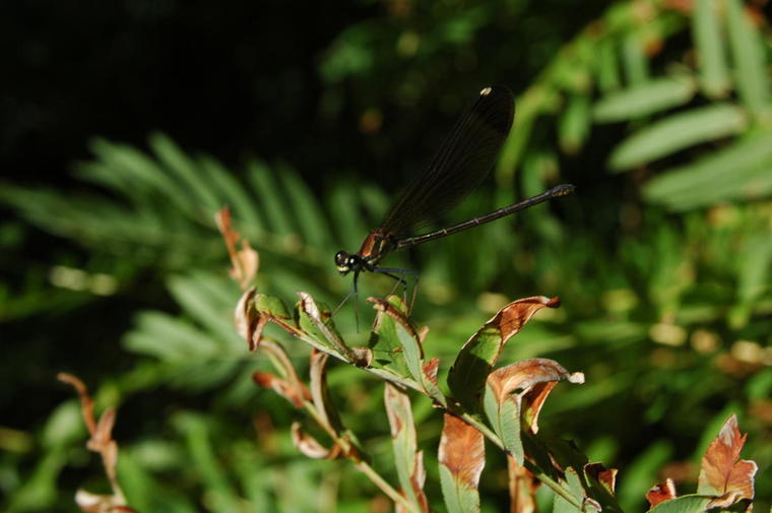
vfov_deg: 18.1
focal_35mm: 75
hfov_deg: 27.0
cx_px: 386
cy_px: 256
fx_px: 1607
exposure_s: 1/250
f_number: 8
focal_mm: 50
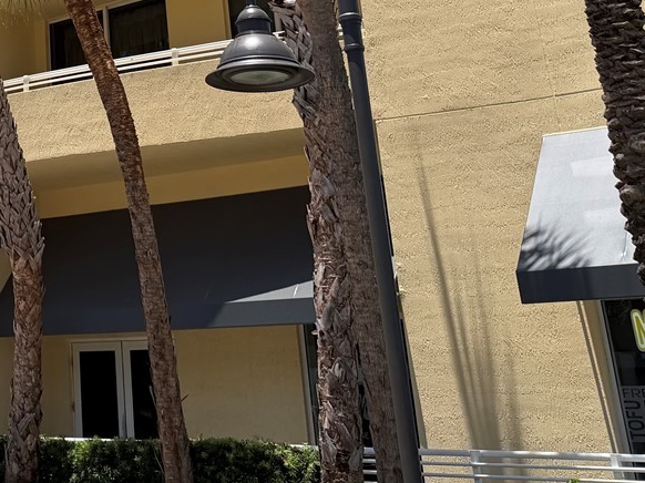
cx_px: -184
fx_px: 1229
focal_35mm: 66
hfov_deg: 25.5
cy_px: -109
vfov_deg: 20.7
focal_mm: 6.76
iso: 80
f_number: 1.78
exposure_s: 1/4673
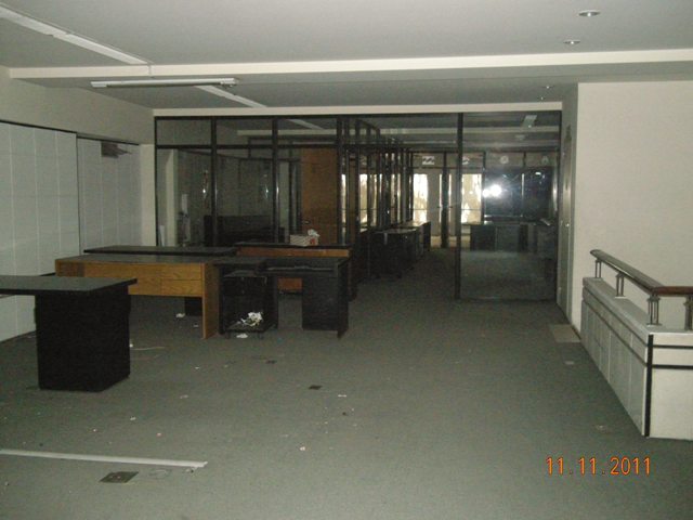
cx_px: 346
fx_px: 741
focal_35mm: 37
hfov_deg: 50.1
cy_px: 260
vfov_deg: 38.7
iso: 1000
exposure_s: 1/60
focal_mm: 7.9
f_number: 2.8
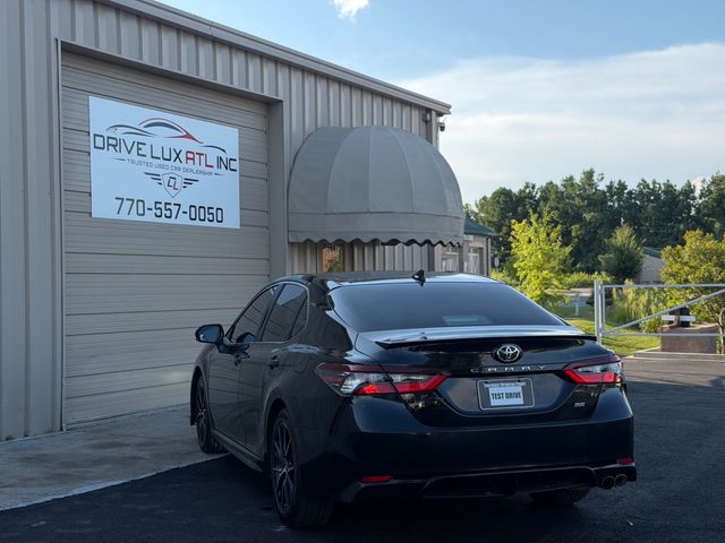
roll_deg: +2.2
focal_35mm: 48
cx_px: 362
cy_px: 272
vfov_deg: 30.3
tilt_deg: +0.6
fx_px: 1005
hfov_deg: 39.7
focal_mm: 6.76
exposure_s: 1/762
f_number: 1.78
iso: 64
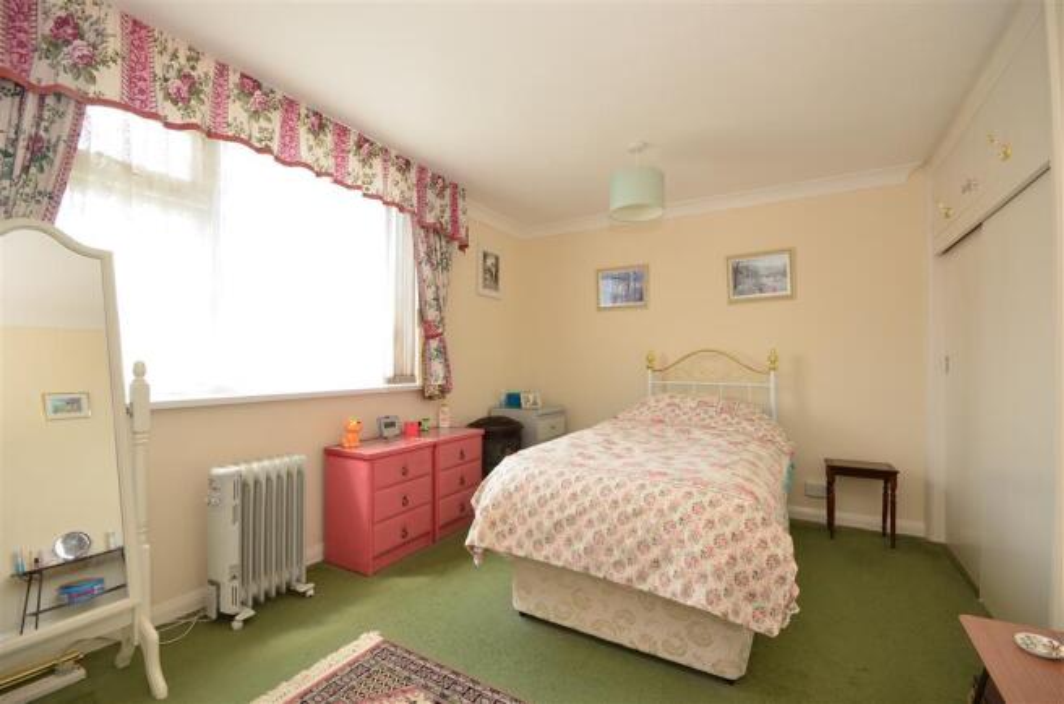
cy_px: 352
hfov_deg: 100.5
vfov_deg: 77.0
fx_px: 442
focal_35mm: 15
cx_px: 532
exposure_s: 1/10
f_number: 9
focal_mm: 10
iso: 200
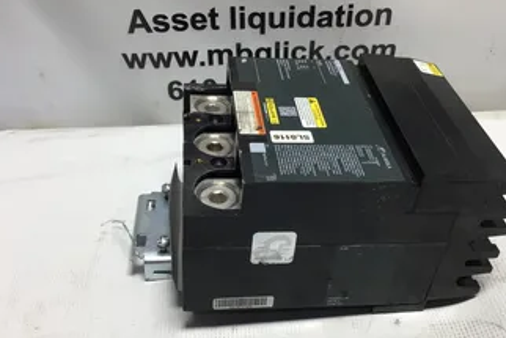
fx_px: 562
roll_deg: -1.5
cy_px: 173
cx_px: 277
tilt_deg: -36.2
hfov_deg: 48.4
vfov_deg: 33.4
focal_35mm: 40
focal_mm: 3.3
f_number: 2.4
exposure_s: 1/120
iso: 32
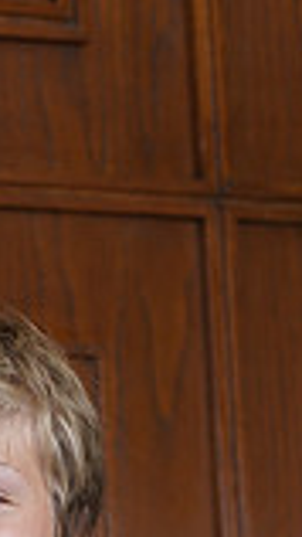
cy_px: 901
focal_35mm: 327
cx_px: -112
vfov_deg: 6.5
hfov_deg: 3.7
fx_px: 4650
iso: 200
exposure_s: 1/250
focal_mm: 85
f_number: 5.6
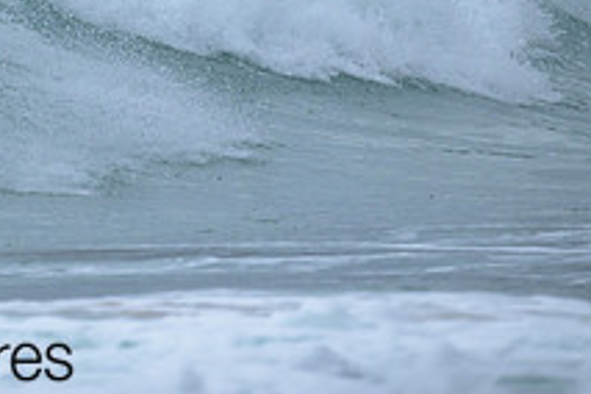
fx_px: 35736
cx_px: -142
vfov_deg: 0.6
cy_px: -104
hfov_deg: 0.9
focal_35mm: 2177
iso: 280
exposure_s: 1/2000
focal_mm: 800
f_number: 6.3
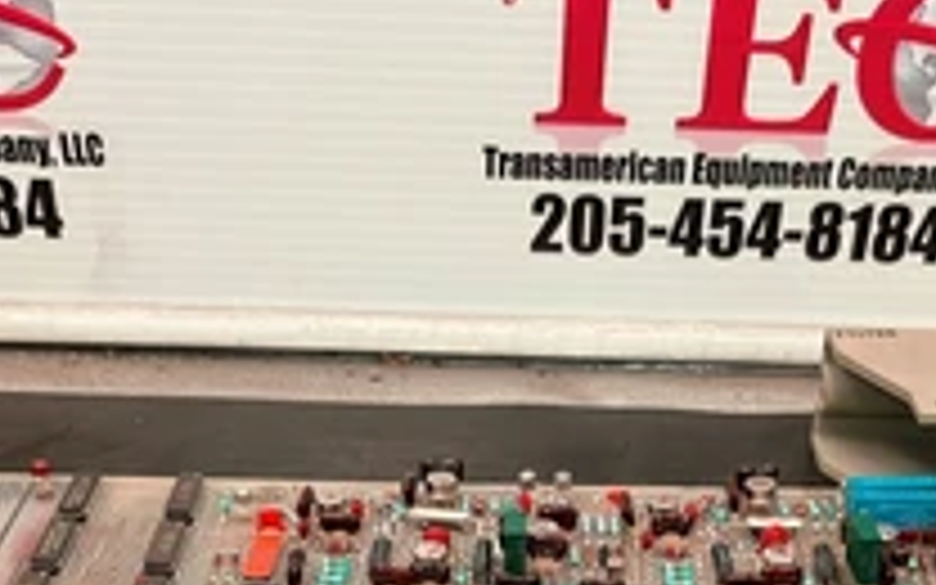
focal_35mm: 53
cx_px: 522
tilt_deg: -34.6
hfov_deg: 38.1
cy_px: 612
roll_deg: -2.8
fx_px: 1352
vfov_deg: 23.2
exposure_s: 1/59
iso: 250
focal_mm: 5.1
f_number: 1.6
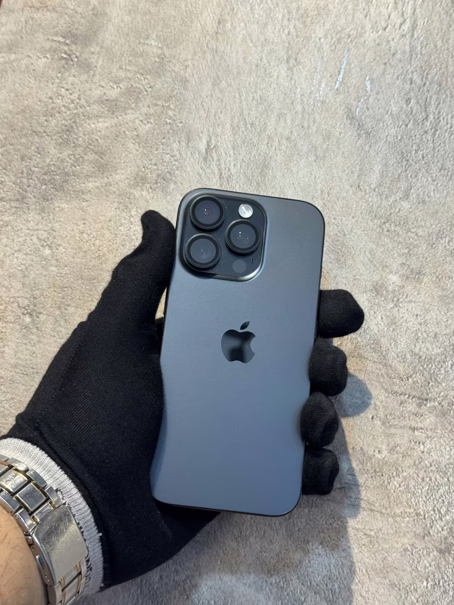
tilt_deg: +7.7
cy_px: 302
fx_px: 839
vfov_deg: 39.7
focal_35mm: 48
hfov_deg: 30.3
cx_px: 227
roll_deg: -14.7
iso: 100
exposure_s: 1/50
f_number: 1.78
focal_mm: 6.76
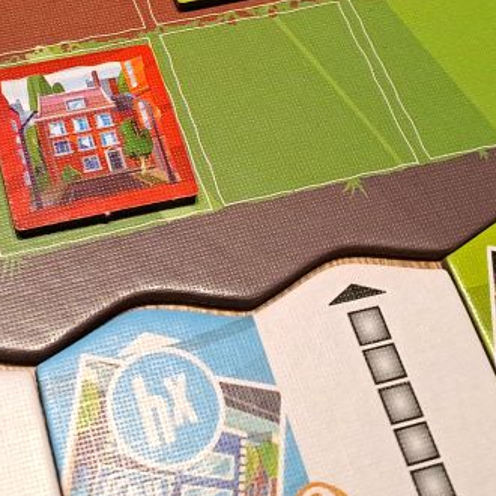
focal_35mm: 67
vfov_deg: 24.5
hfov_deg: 25.4
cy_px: -5
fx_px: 1086
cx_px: 125
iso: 250
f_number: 1.8
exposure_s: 1/50
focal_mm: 4.65
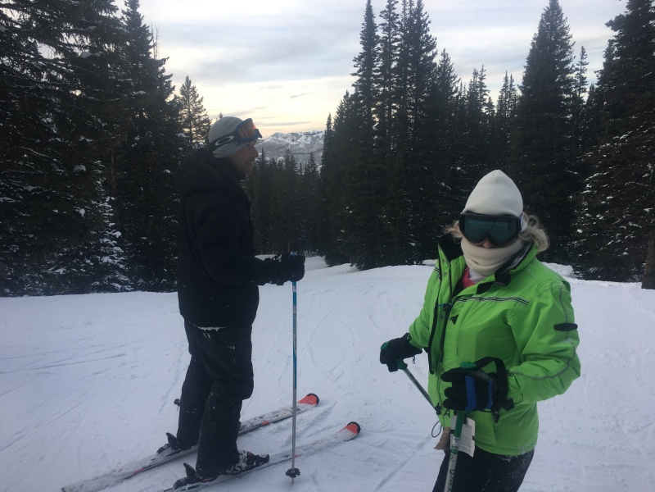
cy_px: 246
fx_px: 549
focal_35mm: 29
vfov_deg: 48.2
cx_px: 328
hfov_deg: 61.7
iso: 25
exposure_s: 1/124
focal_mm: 4.15
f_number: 2.2
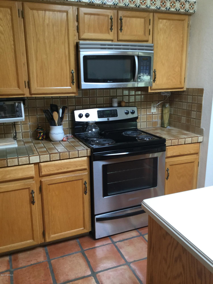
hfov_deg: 45.4
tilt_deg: -15.3
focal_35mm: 31
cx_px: 106
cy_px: 142
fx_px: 254
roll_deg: +0.3
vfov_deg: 58.4
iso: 40
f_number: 2.4
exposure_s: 1/30
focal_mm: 3.3
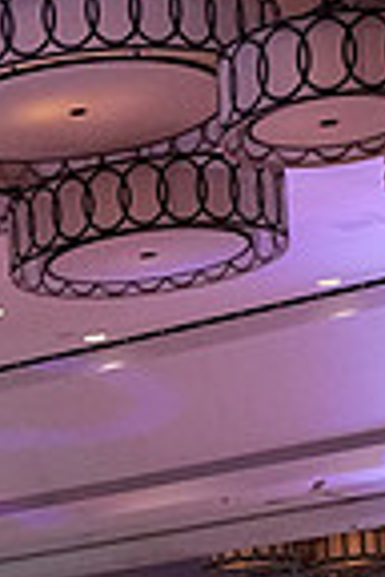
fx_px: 2326
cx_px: -263
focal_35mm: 145
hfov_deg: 9.1
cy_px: 1038
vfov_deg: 12.8
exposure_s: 1/320
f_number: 5.6
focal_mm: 24
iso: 3200
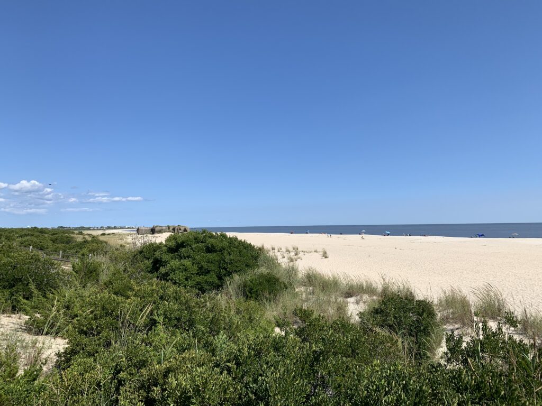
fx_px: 407
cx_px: 271
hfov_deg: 67.3
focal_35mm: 26
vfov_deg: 53.1
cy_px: 203
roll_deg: +0.3
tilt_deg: +2.9
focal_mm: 4.25
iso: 25
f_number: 1.8
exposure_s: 1/3086
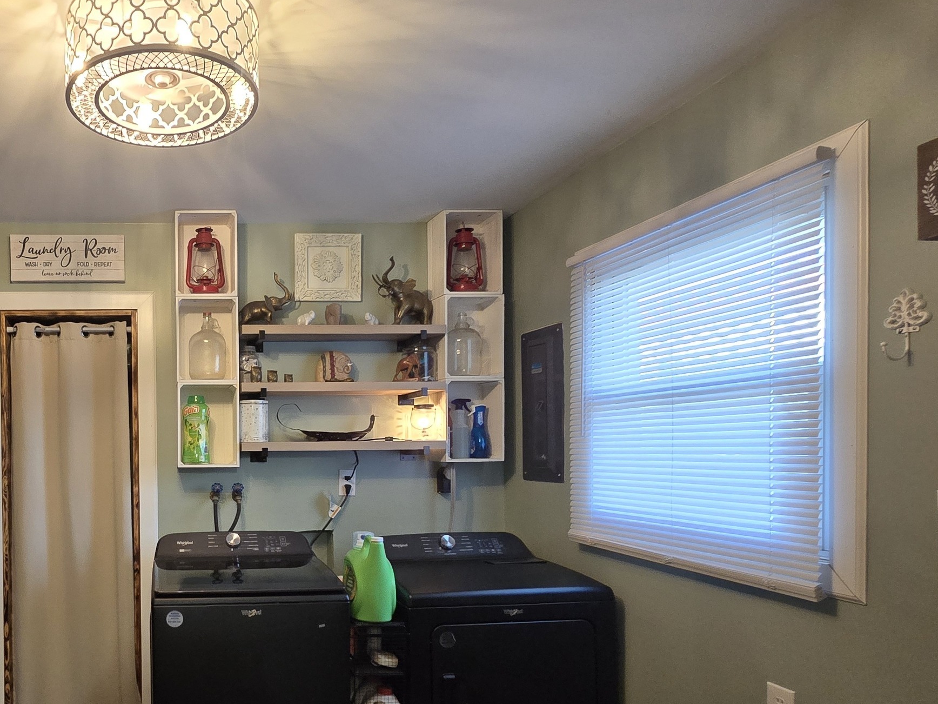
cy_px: 466
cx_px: 190
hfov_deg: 67.2
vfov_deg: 57.7
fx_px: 623
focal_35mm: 23
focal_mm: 2.2
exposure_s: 1/60
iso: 320
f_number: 2.2
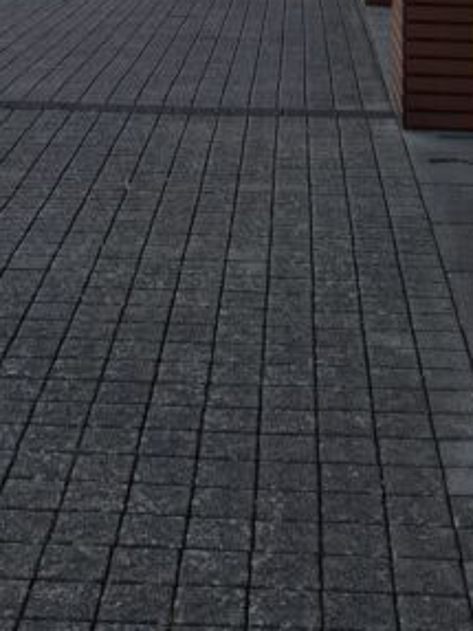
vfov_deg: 20.5
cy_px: -310
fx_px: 1495
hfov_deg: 17.9
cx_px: 169
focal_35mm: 82
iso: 40
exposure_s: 1/100
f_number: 1.8
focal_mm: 5.4
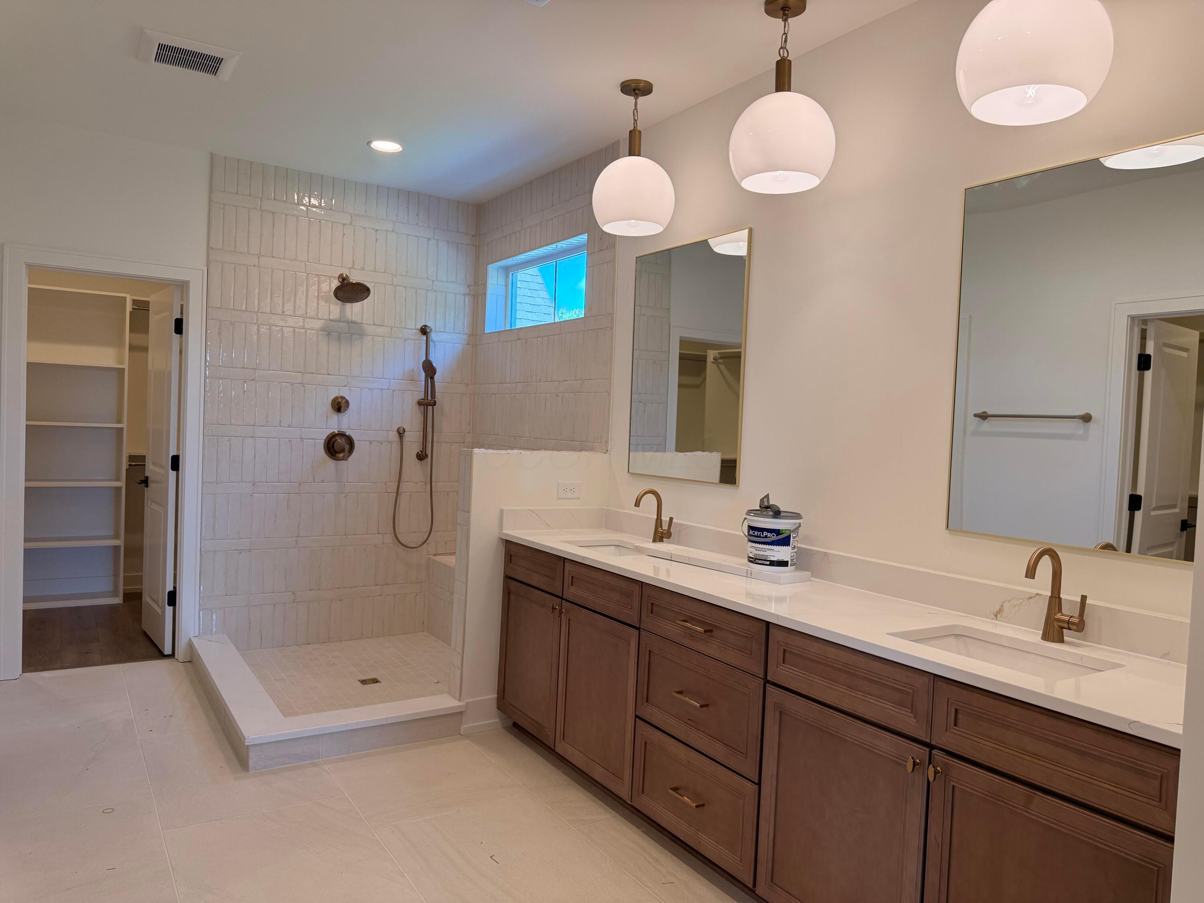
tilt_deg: -1.8
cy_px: 452
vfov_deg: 56.8
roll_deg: -2.2
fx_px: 835
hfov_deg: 71.6
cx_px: 602
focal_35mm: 24
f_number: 1.78
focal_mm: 6.76
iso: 125
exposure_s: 1/230
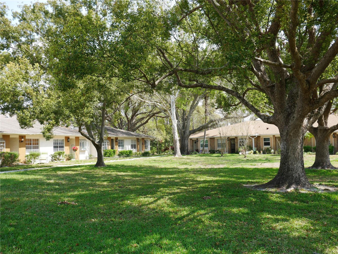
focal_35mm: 40
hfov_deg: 46.8
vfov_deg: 36.0
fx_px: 391
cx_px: 169
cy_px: 127
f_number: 6.3
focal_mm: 20
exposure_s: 1/200
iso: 200
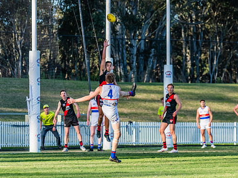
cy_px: 97
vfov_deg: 5.4
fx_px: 1896
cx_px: 108
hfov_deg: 7.2
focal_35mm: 276
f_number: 6.3
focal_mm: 210
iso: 800
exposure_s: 1/1600
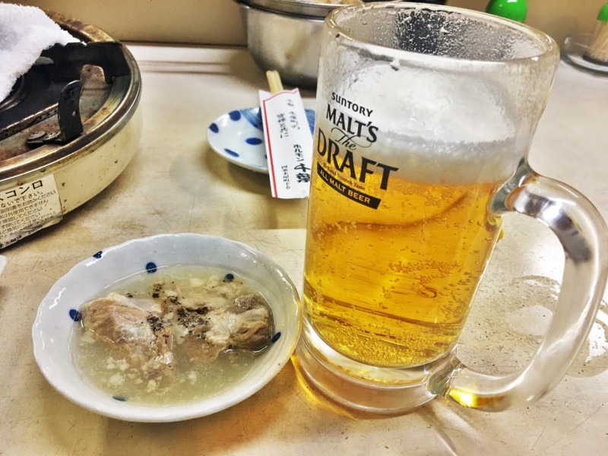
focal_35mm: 29
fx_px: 509
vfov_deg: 48.2
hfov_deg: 61.7
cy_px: 228
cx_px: 304
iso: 40
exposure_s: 1/30
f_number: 2.2
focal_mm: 4.15
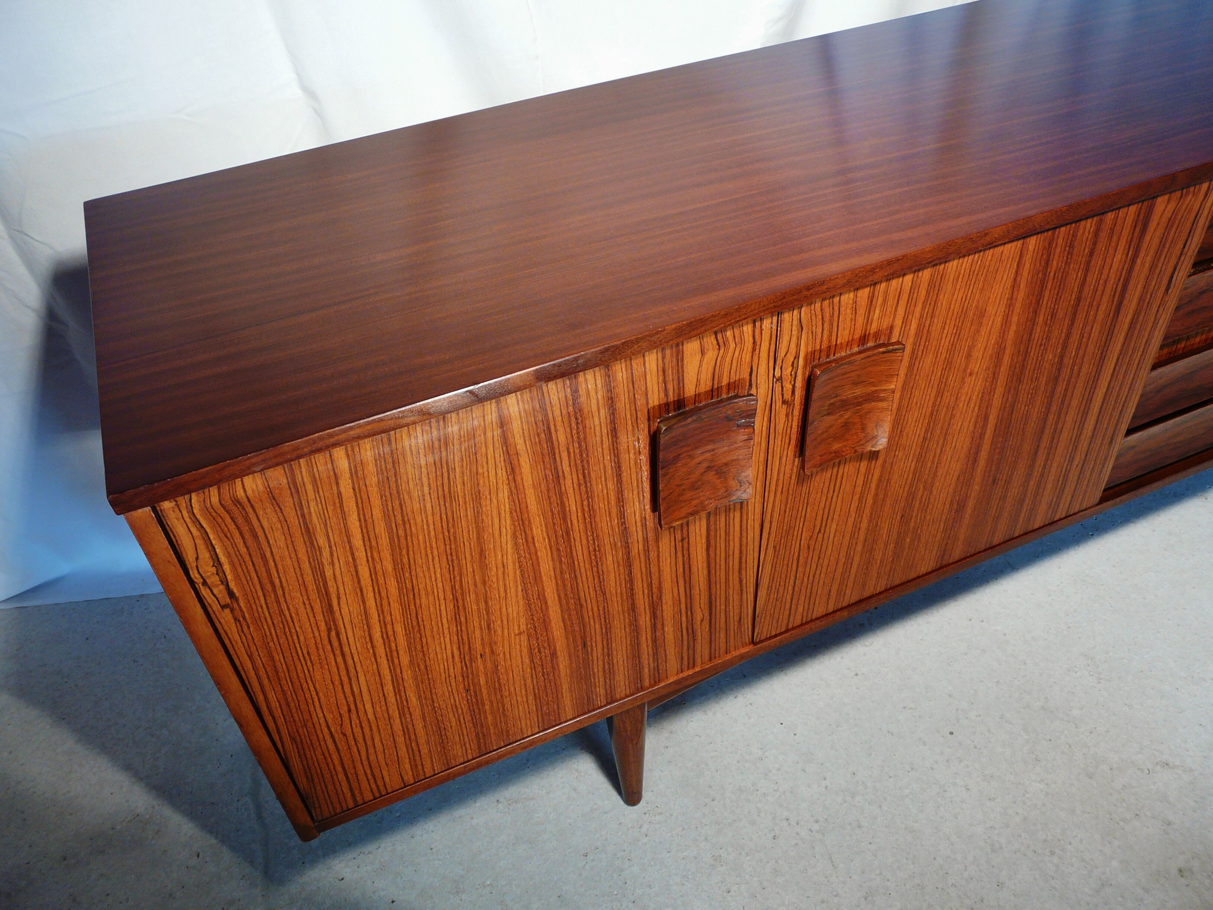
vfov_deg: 49.7
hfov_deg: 63.4
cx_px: 606
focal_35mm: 28
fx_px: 981
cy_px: 455
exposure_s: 1/30
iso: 100
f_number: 2.8
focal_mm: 4.6
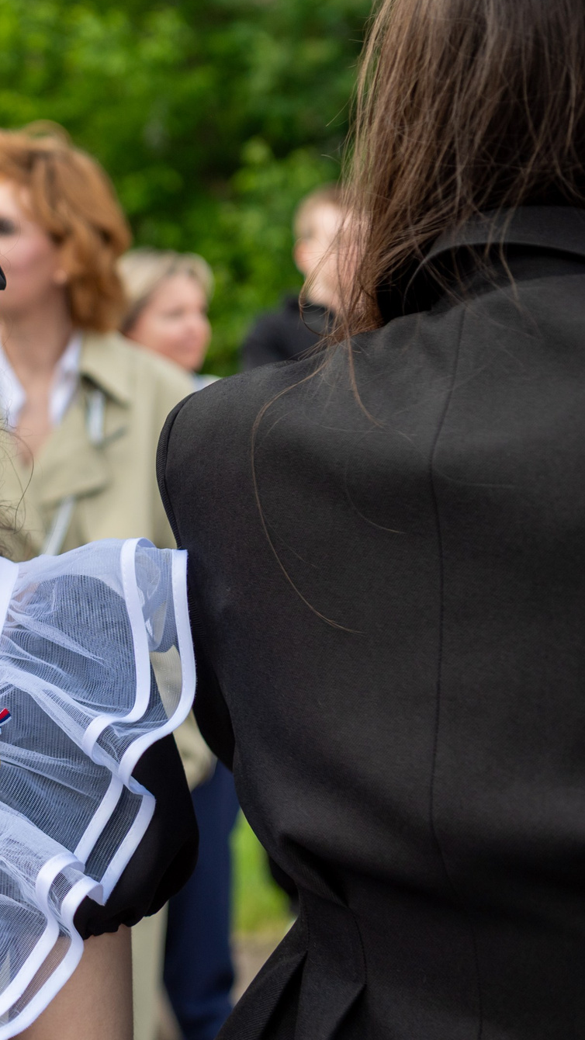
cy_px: 444
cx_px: -323
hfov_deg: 12.7
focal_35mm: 90
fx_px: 2481
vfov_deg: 23.6
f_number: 3.5
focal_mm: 45
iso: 160
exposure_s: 1/800
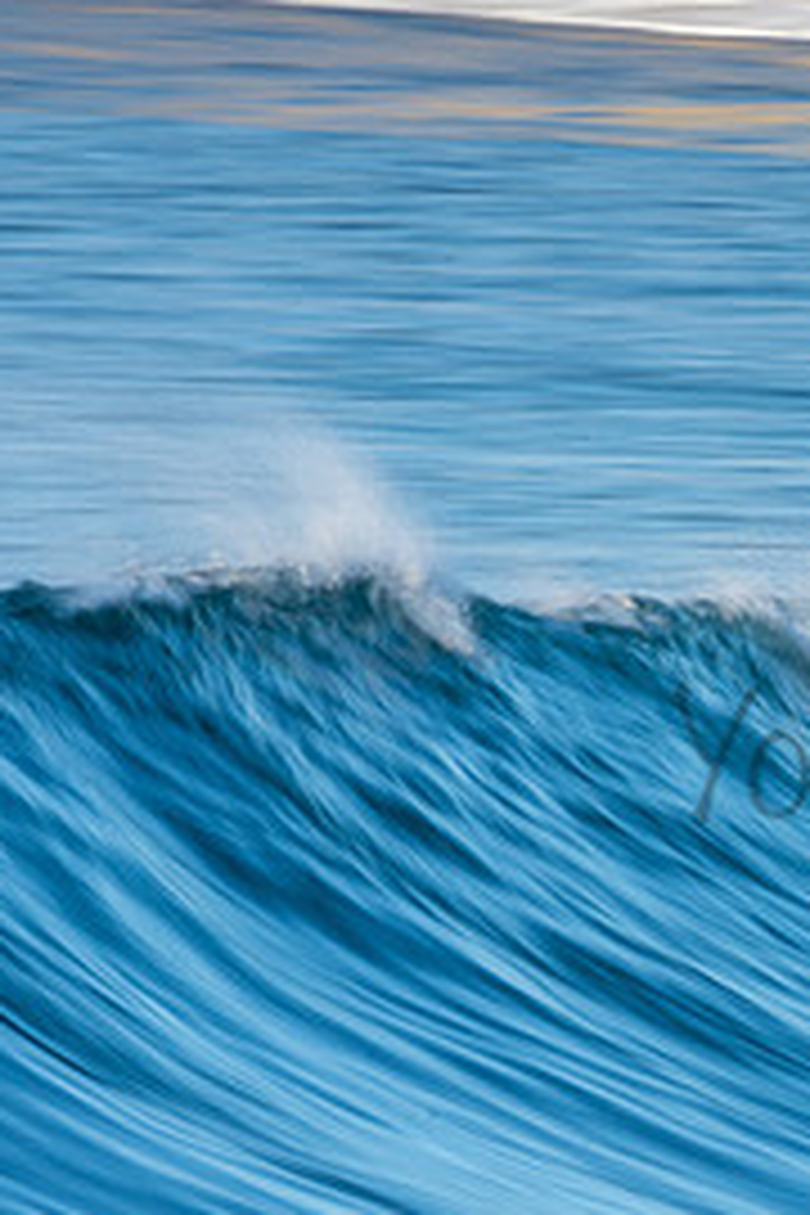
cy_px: 713
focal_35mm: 1610
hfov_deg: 0.9
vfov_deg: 1.3
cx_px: 1138
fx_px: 54333
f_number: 25
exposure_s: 1/20
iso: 100
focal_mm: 500
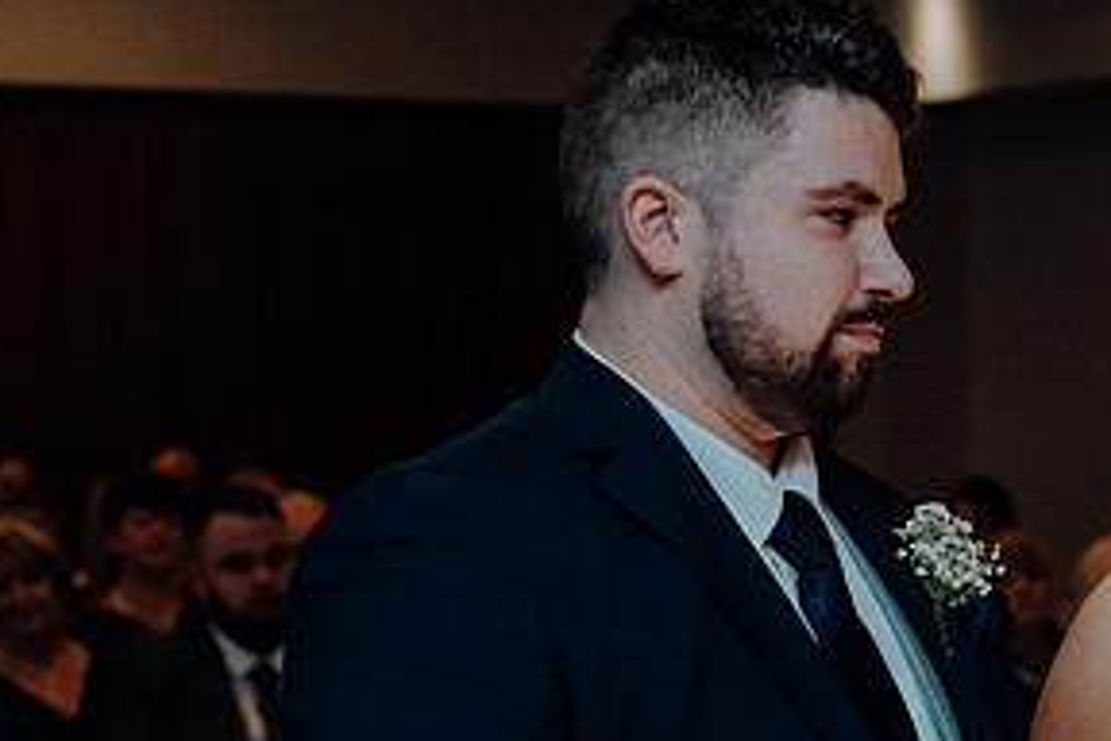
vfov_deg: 11.6
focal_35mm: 117
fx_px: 3610
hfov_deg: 17.1
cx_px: 1092
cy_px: 666
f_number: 3.5
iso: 2500
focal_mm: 58
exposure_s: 1/160
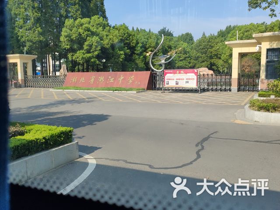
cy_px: 105
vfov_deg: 51.4
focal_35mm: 27
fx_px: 218
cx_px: 140
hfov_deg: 65.3
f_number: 1.75
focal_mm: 4.75
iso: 112
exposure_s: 1/1250
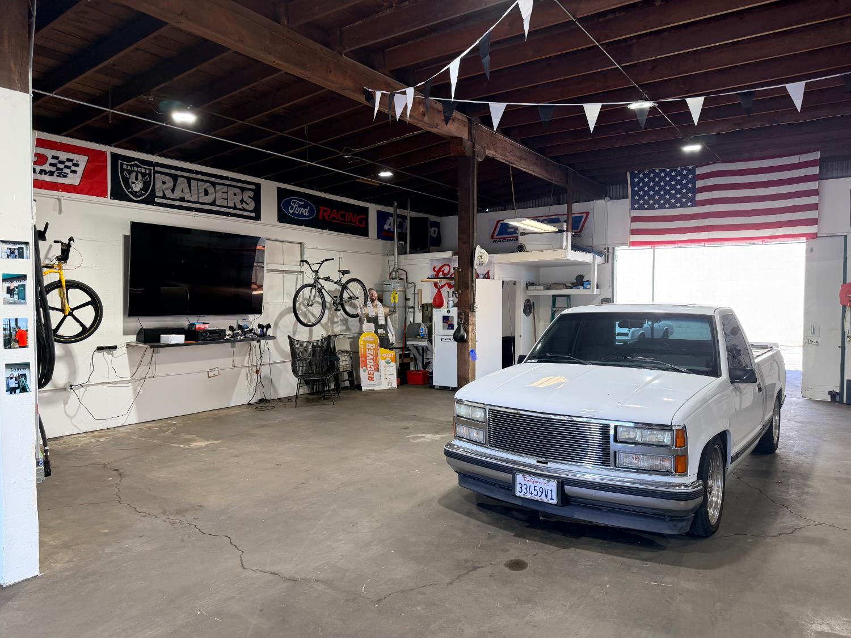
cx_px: 426
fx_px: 590
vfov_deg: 56.8
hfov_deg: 71.6
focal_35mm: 24
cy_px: 319
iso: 125
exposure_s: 1/203
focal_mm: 6.76
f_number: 1.78
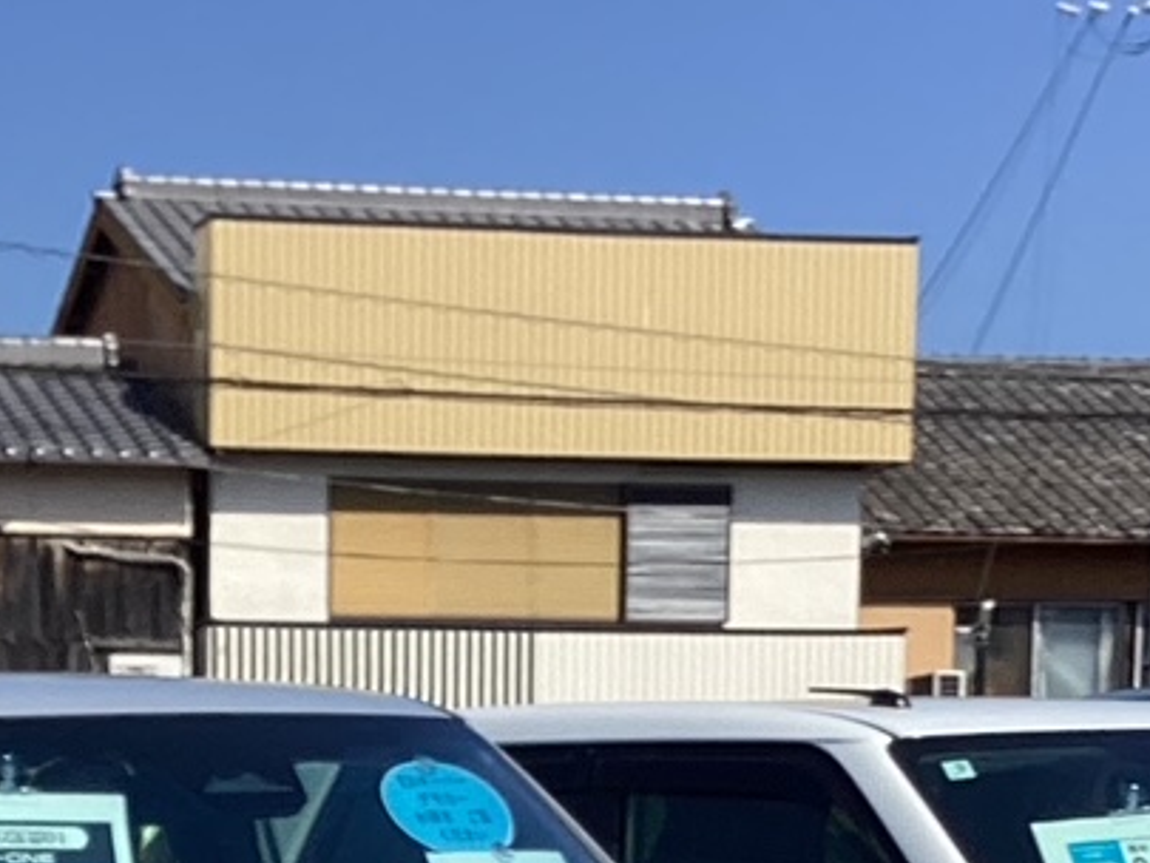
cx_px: 241
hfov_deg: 15.7
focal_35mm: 125
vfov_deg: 11.2
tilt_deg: -8.3
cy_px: 1485
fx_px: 4154
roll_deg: +0.6
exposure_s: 1/1664
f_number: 2.4
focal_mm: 3.3
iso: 25
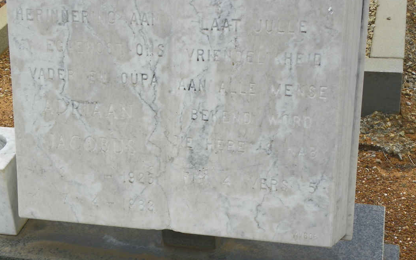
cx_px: 196
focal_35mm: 68
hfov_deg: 30.2
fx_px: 771
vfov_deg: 19.1
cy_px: 148
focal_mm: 9.9
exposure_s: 1/250
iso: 64
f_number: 5
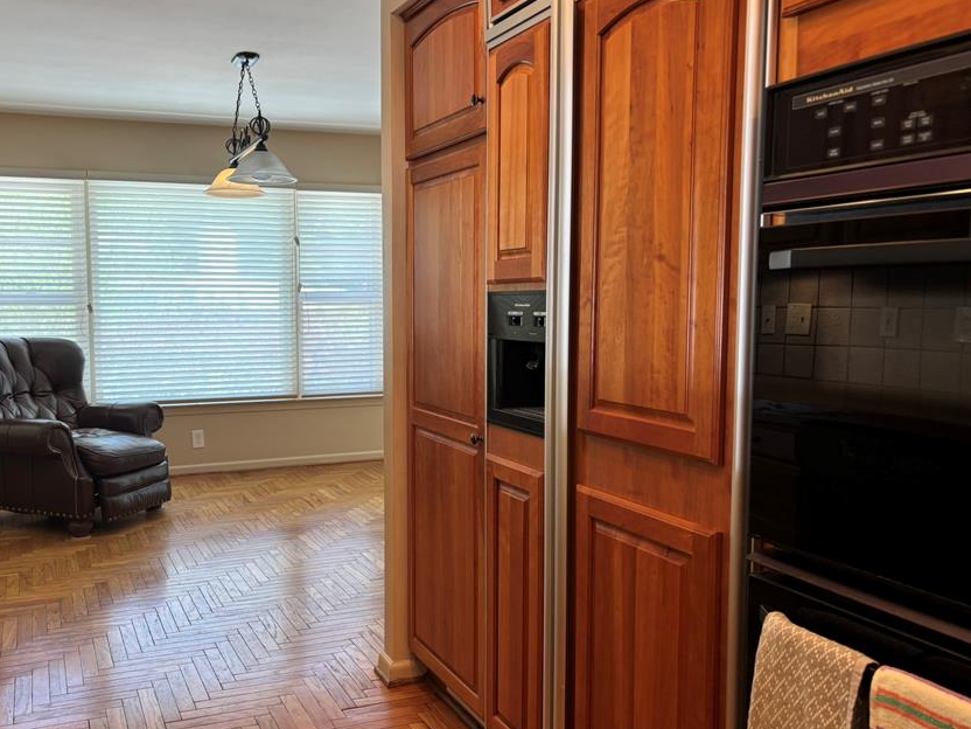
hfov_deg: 56.3
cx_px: 380
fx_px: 898
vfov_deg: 44.2
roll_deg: +0.1
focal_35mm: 32
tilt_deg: -5.1
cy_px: 372
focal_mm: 5.96
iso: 80
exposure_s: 1/120
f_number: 1.6
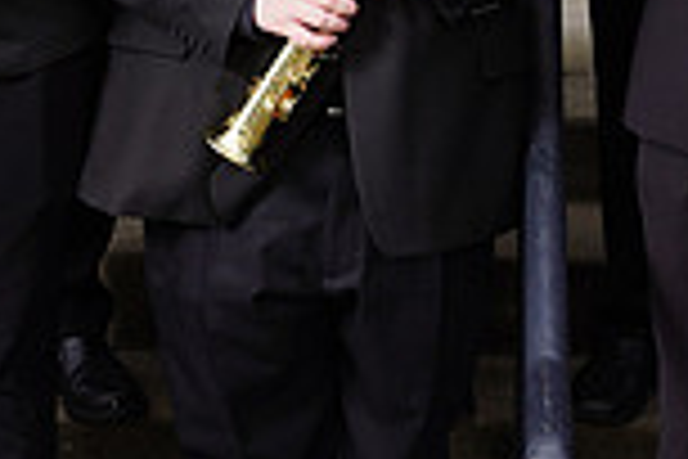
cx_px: 513
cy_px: -317
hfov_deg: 15.4
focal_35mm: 133
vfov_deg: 9.9
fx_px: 2542
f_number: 7.1
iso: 200
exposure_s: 1/200
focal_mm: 35
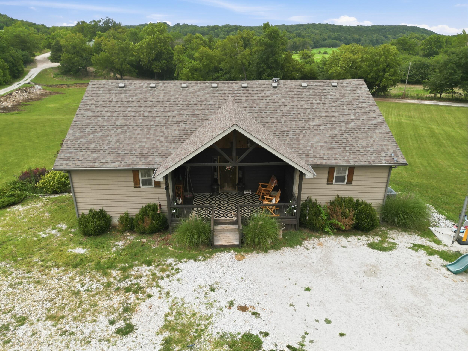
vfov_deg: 56.8
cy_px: 176
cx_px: 234
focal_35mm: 24
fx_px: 324
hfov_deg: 71.6
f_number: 1.7
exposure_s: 1/1500
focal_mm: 6.7
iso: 130
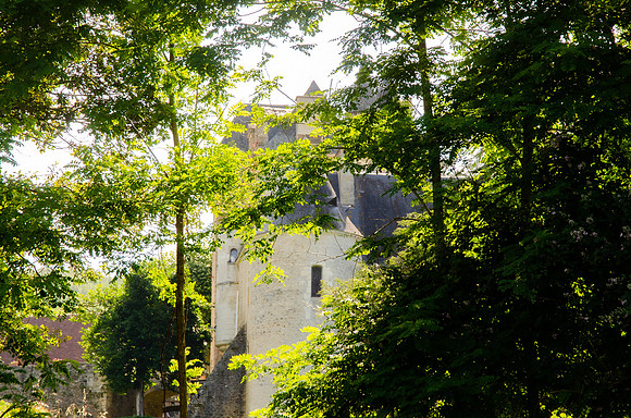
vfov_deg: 8.7
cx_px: 316
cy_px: 209
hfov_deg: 13.1
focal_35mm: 158
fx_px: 2755
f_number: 5.6
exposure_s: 1/500
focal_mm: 105
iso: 500
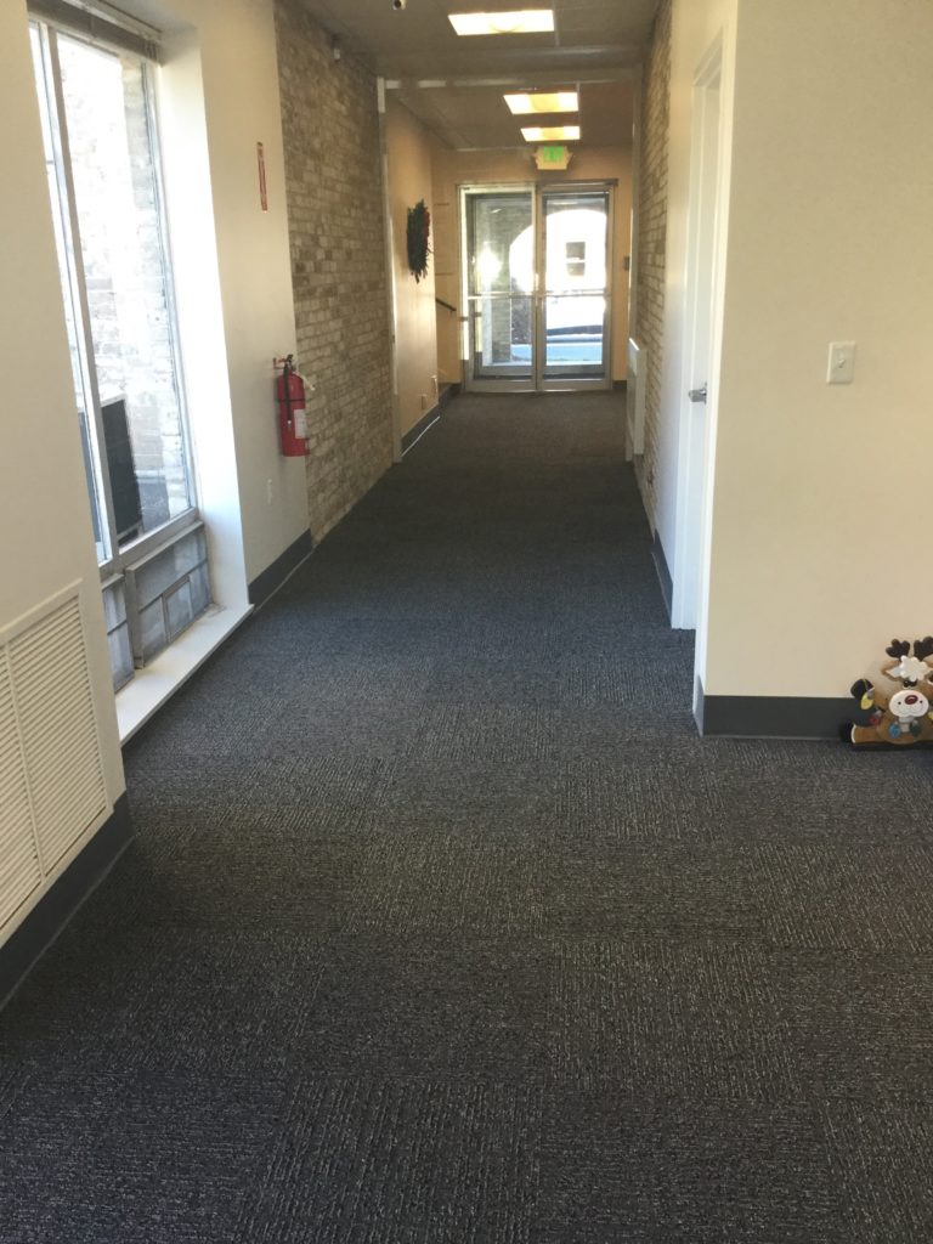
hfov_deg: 45.4
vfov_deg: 58.4
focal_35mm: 31
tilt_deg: -18.0
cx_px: 466
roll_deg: +1.7
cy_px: 622
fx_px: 1114
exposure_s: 1/30
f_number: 2.4
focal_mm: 3.3
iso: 40
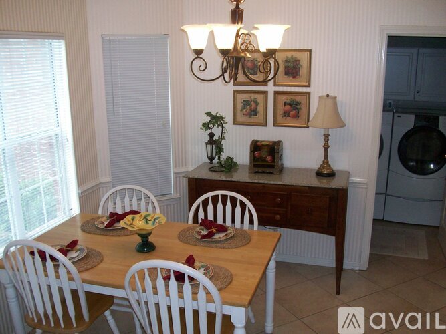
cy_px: 167
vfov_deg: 41.8
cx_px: 223
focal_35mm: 34
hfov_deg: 54.0
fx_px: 438
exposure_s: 1/30
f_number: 2.8
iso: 160
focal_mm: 5.7
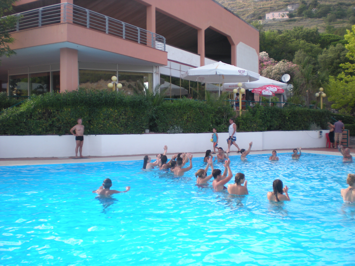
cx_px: 178
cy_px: 133
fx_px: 390
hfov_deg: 49.0
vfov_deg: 37.7
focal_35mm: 38
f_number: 3.1
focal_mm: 6.3
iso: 64
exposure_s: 1/222
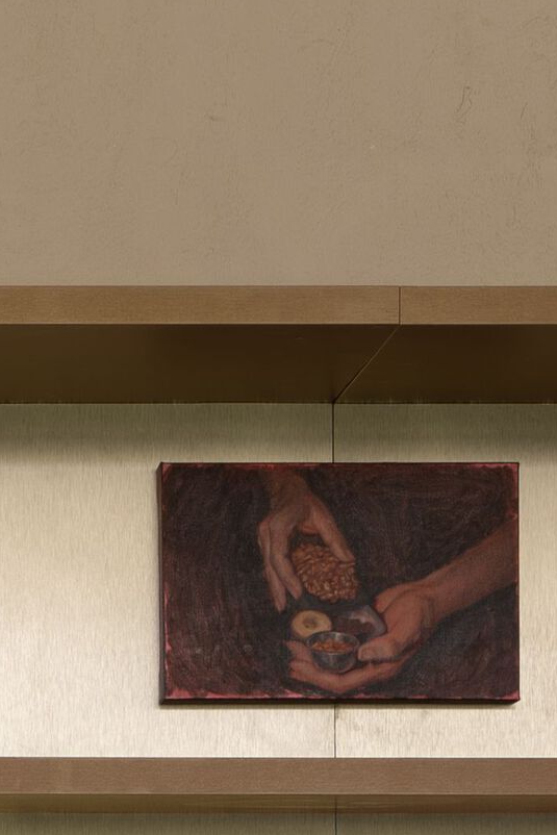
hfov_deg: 5.2
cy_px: 1384
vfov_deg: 7.8
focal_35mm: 258
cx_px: -479
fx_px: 5985
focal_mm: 46.1
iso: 125
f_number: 10
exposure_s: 1
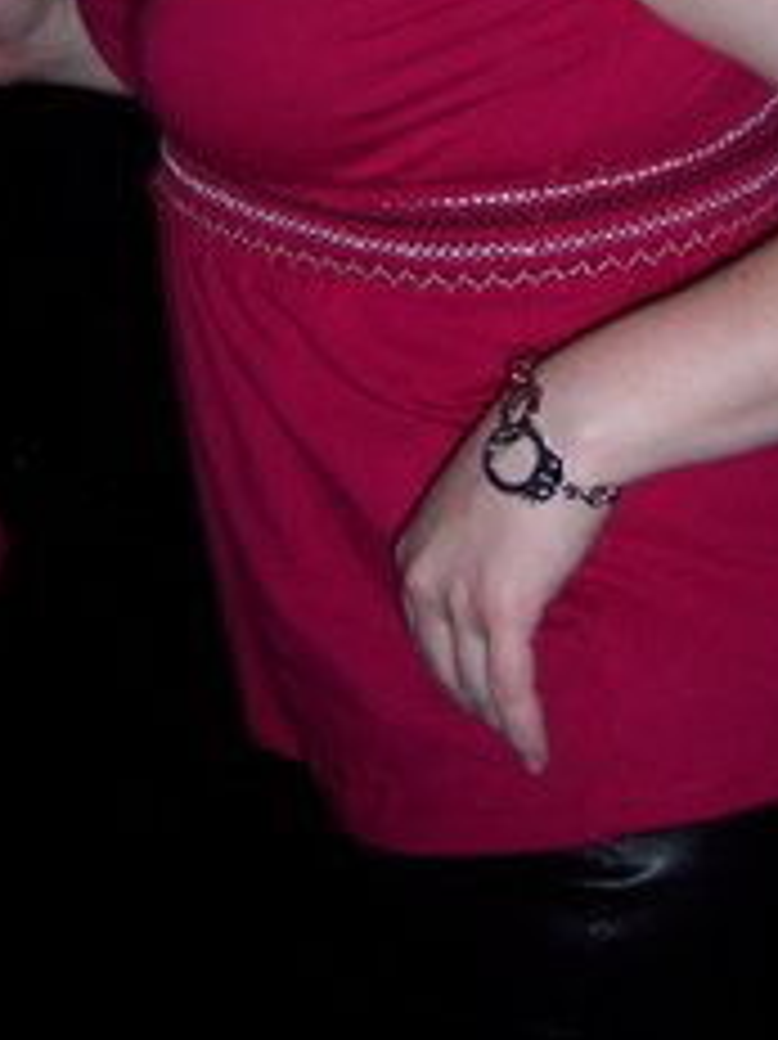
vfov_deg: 22.4
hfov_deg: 17.8
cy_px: -56
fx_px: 2490
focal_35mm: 83
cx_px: 441
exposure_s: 1/60
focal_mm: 6.2
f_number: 2.8
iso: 125
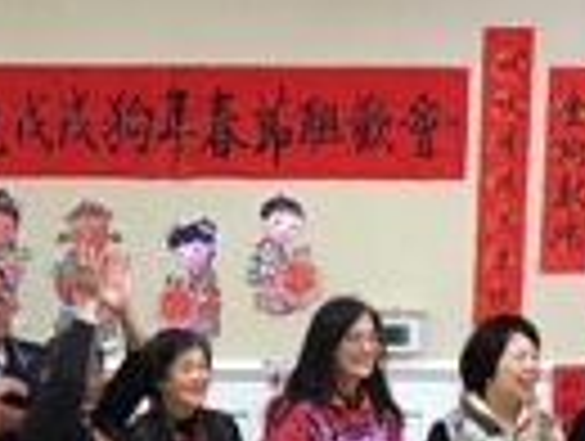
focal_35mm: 107
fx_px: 1812
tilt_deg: -5.8
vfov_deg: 13.5
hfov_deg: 18.1
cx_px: 76
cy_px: 540
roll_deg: -0.1
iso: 64
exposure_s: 1/15
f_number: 2.2
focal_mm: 4.15
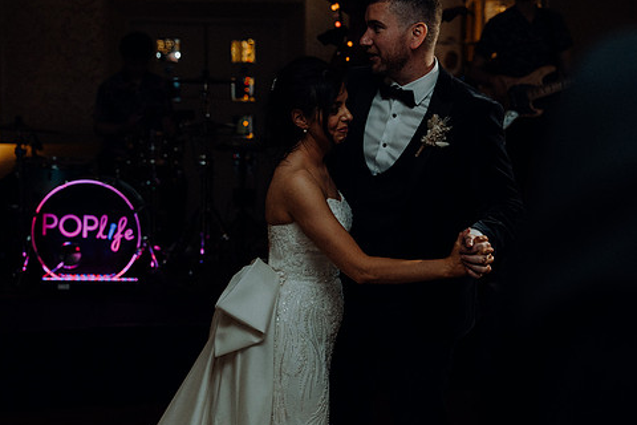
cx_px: 382
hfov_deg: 31.3
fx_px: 1132
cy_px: 201
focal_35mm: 64
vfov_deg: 21.2
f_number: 3.5
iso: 2500
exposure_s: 1/160
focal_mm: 53
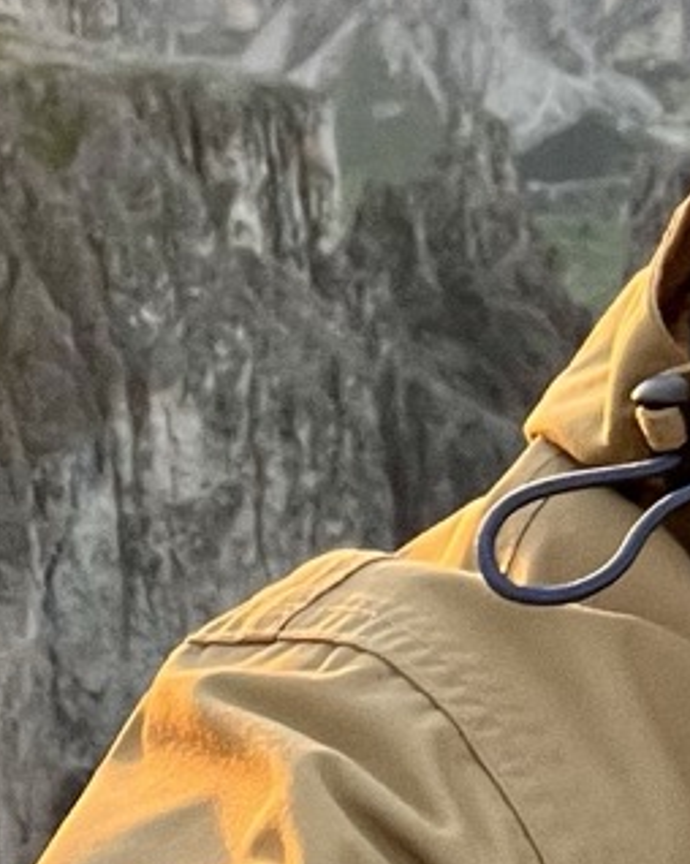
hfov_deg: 12.3
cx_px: 1089
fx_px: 3015
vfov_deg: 15.6
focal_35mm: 118
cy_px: -236
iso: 100
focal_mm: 2.71
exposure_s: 1/67
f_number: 2.2
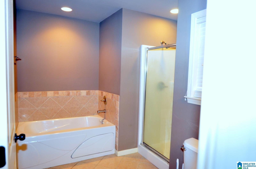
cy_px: 84
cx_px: 128
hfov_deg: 77.4
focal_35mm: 22
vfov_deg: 55.9
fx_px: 160
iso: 800
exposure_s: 1/45
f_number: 3.3
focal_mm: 15
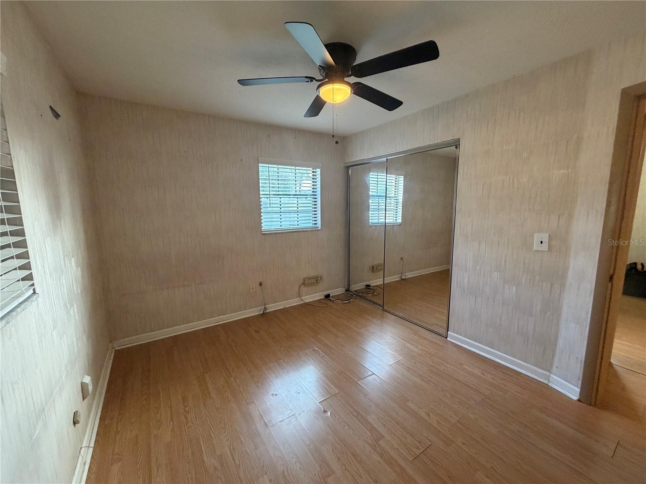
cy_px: 242
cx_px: 323
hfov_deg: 102.1
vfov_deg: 85.7
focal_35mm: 14
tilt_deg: -6.7
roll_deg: +1.0
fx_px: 261
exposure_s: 1/60
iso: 320
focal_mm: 2.22
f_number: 2.2
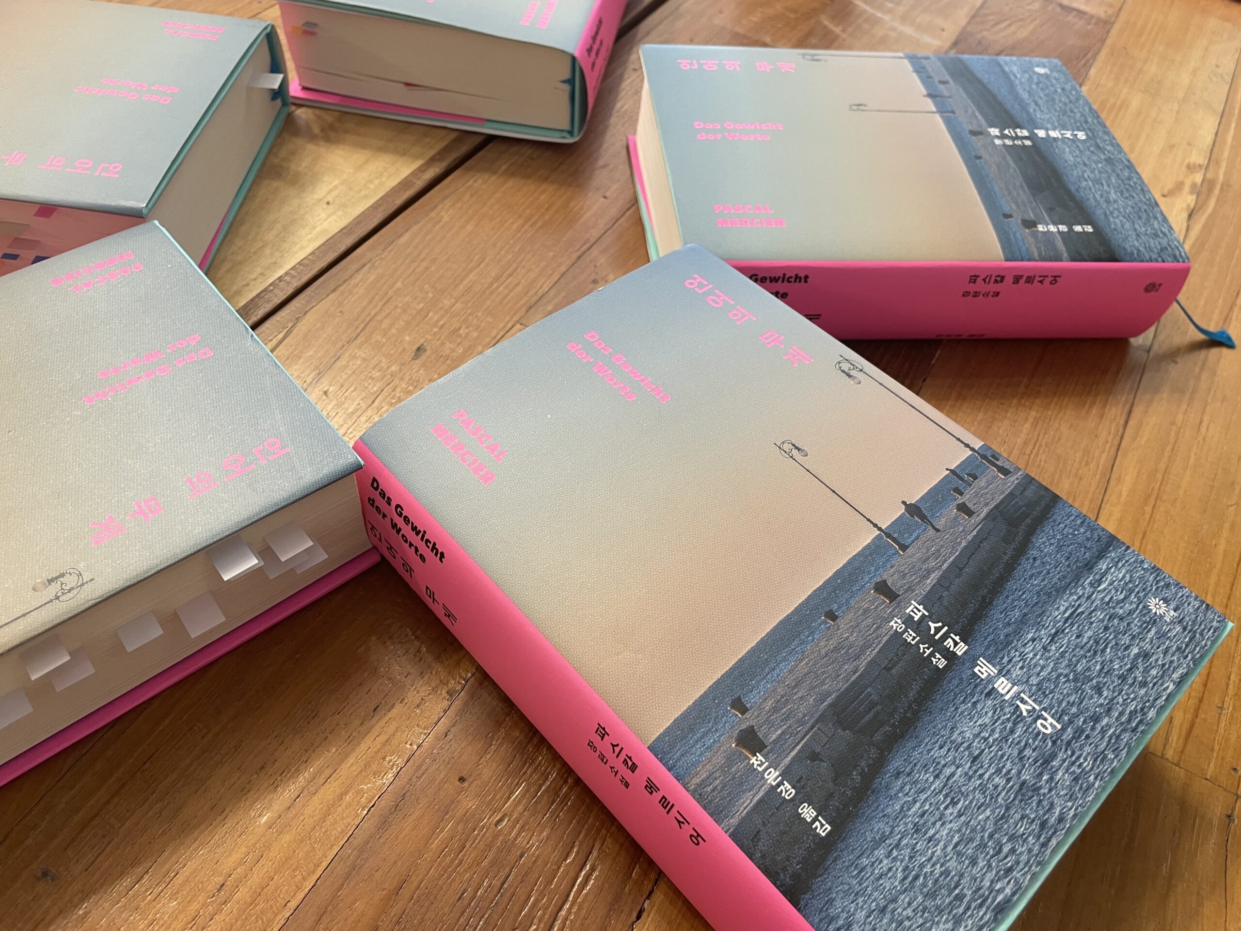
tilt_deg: -50.6
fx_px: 932
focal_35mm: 26
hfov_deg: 67.3
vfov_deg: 53.1
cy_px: 466
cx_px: 620
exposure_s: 1/60
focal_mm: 4.2
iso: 100
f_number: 1.6
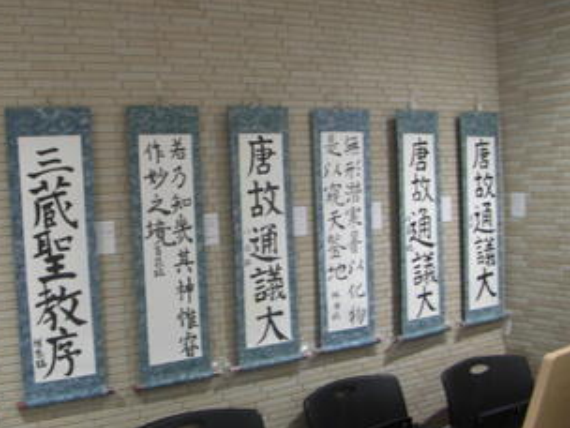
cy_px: 233
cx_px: 199
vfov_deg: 31.5
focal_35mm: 46
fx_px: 757
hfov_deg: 40.8
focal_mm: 5.8
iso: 101
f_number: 2.8
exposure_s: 1/6.3
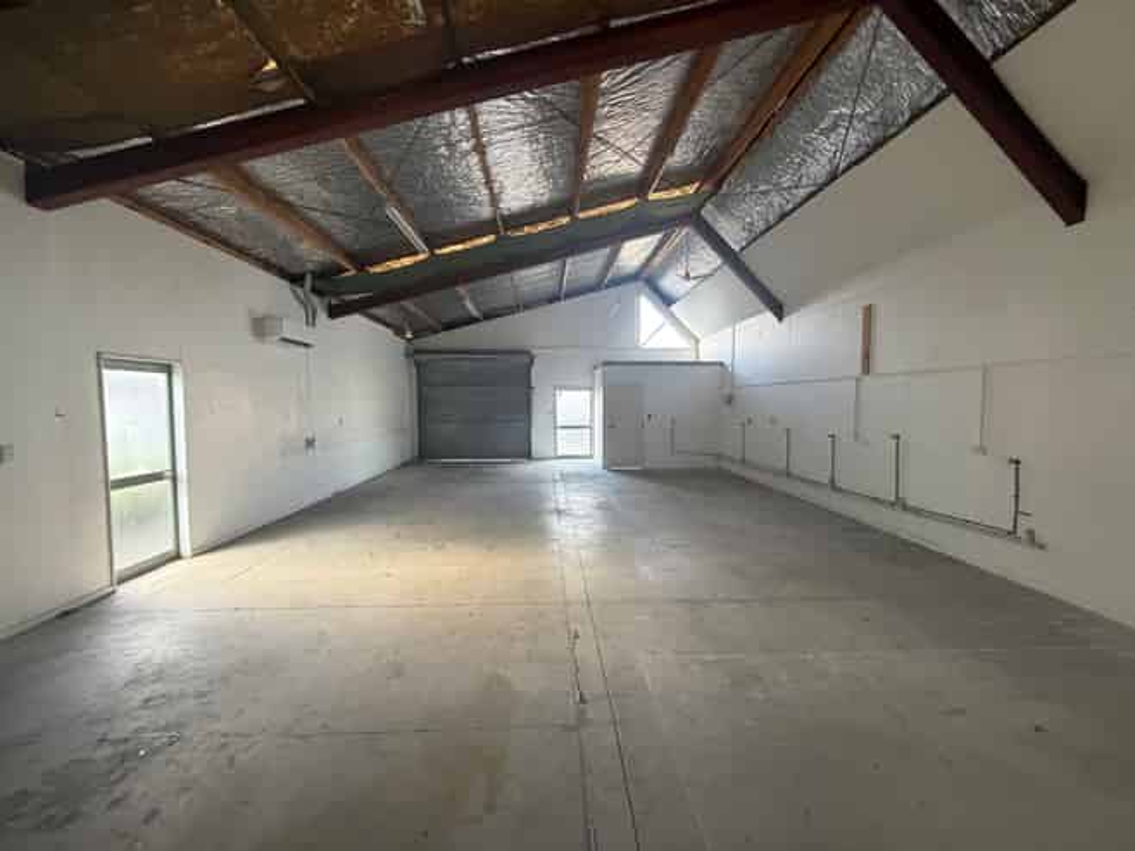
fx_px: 459
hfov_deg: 102.1
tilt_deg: -2.1
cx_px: 568
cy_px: 426
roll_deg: -0.3
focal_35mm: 14
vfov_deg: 85.6
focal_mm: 2.22
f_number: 2.2
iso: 320
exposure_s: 1/75
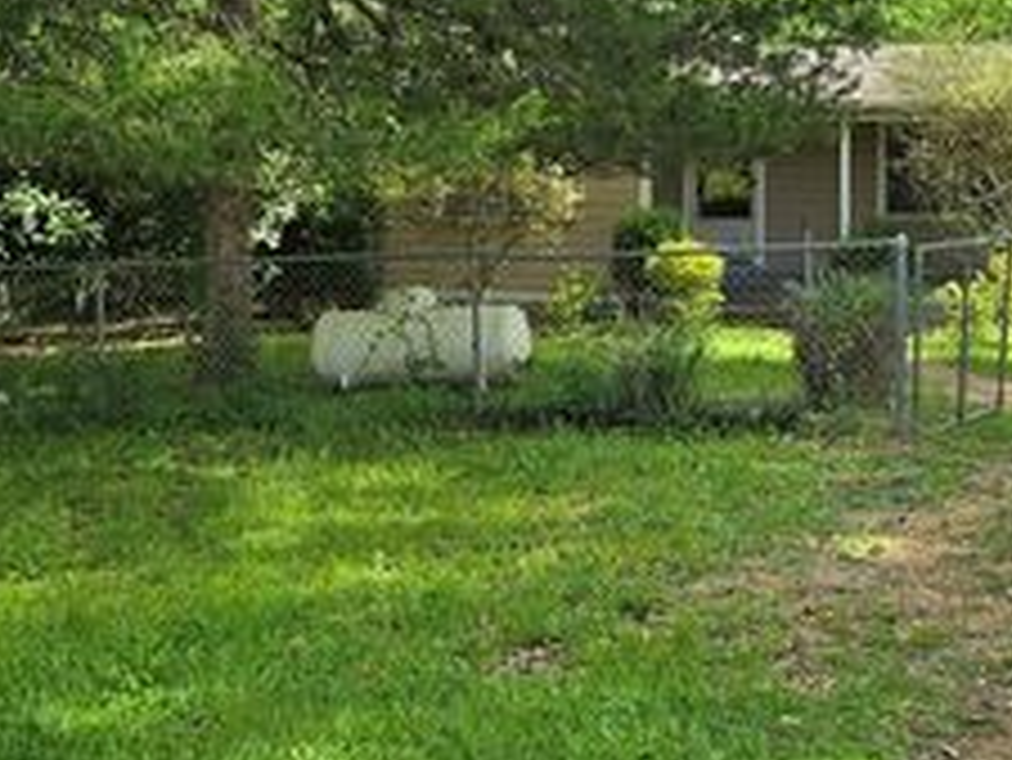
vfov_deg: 28.3
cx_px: 594
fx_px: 1492
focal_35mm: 51
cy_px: 209
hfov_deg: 37.4
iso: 12
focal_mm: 6.3
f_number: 1.7
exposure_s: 1/406
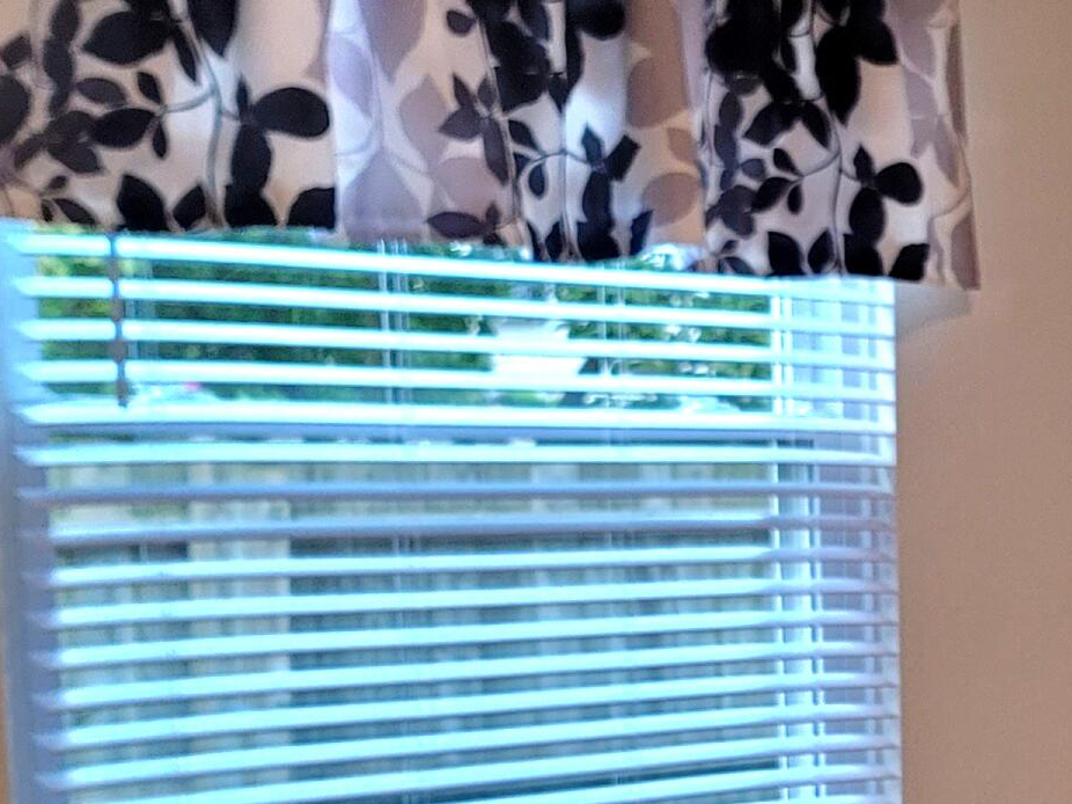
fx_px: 2508
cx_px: 1618
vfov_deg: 17.8
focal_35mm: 81
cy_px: 767
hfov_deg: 20.5
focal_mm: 7
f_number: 1.8
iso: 250
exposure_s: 1/120
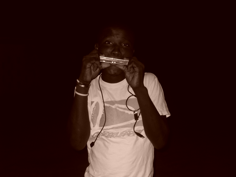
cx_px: 118
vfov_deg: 38.7
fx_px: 252
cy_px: 88
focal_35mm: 37
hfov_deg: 50.1
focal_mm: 6.3
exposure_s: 1/45
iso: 100
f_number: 2.8
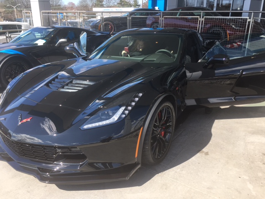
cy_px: 100
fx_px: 222
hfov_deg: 61.7
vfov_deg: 48.2
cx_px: 132
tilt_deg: -17.8
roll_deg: +0.2
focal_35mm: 29
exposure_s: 1/503
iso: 25
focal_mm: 4.15
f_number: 2.2
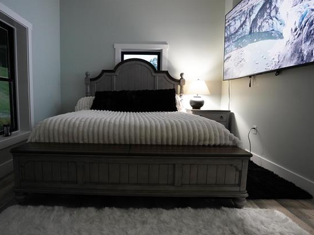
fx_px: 181
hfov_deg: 81.4
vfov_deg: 65.9
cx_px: 139
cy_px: 119
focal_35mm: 20
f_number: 2.8
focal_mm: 18
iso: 5000
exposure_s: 1/160
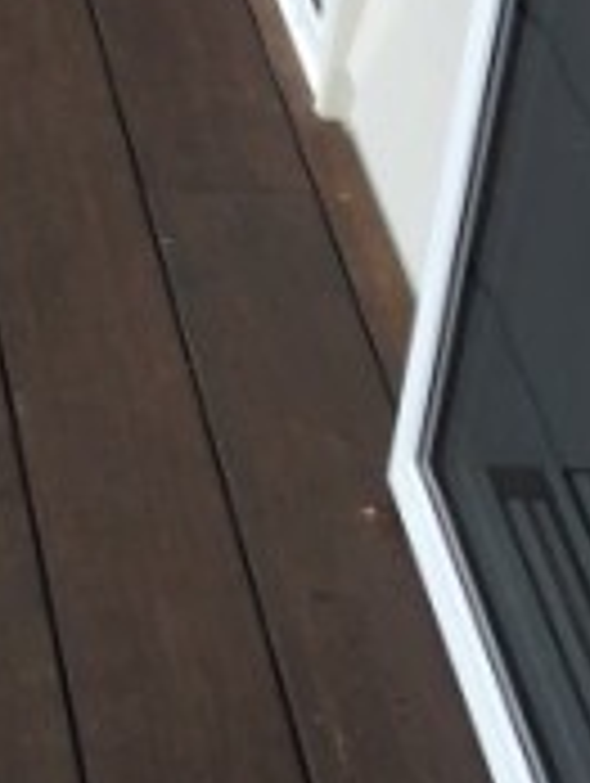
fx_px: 3401
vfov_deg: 13.1
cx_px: -754
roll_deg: +0.9
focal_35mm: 150
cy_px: 162
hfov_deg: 9.1
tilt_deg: -30.2
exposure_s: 1/279
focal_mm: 4.15
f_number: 2.2
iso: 25
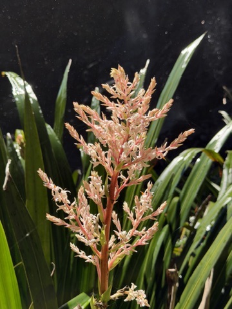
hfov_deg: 30.3
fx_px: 429
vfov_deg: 39.7
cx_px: 116
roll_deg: -1.0
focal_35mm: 48
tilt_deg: -20.2
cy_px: 154
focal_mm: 6.76
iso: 80
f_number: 1.78
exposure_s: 1/2146
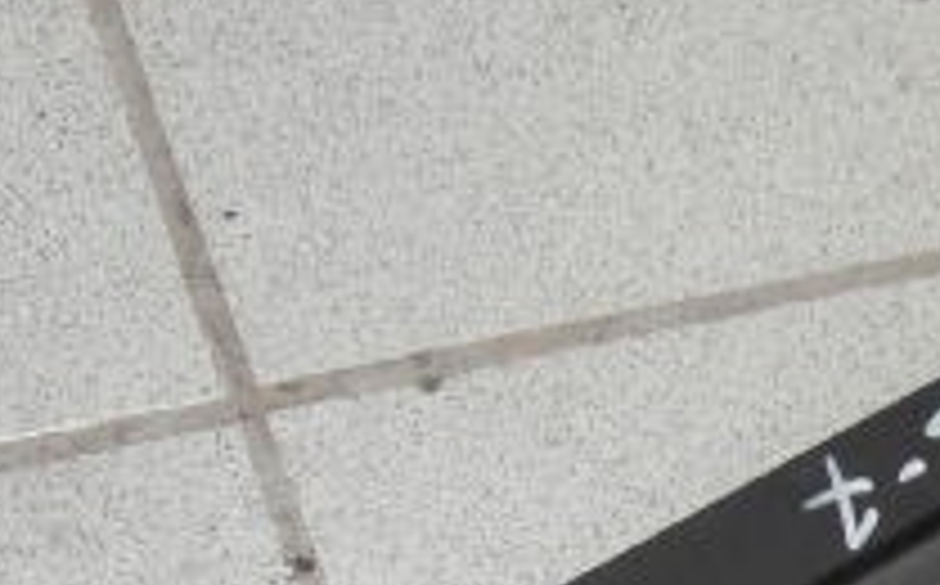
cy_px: 873
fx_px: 1996
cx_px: 900
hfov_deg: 25.4
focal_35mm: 78
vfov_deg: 15.4
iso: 200
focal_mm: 4.2
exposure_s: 1/30
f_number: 3
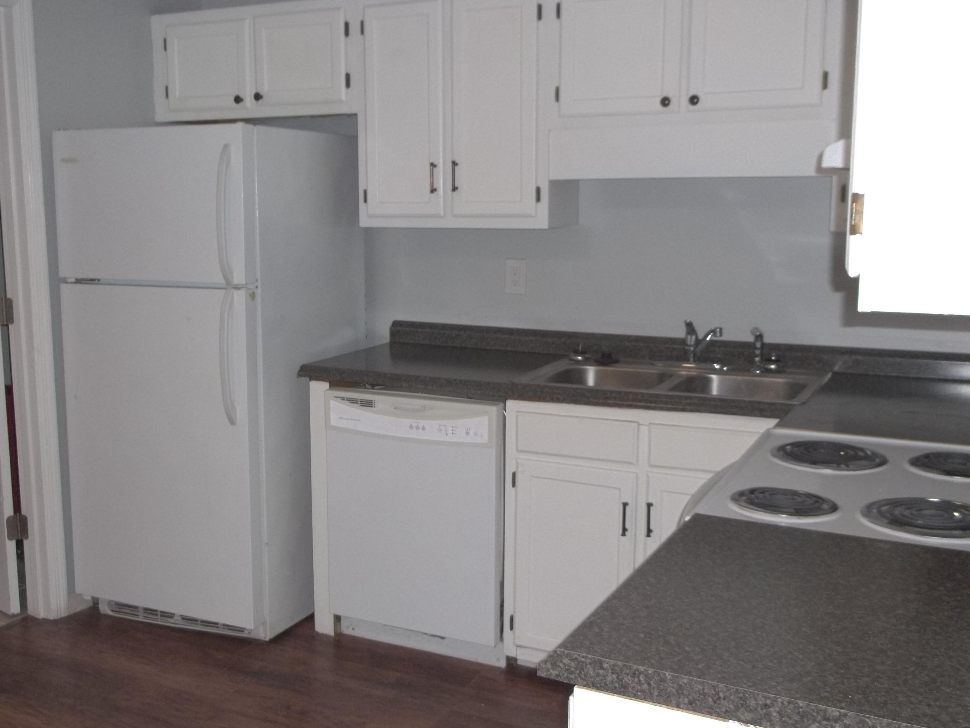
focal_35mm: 38
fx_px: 1065
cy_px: 366
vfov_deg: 37.7
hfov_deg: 48.8
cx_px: 418
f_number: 3.3
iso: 160
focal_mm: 5.9
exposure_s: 1/30
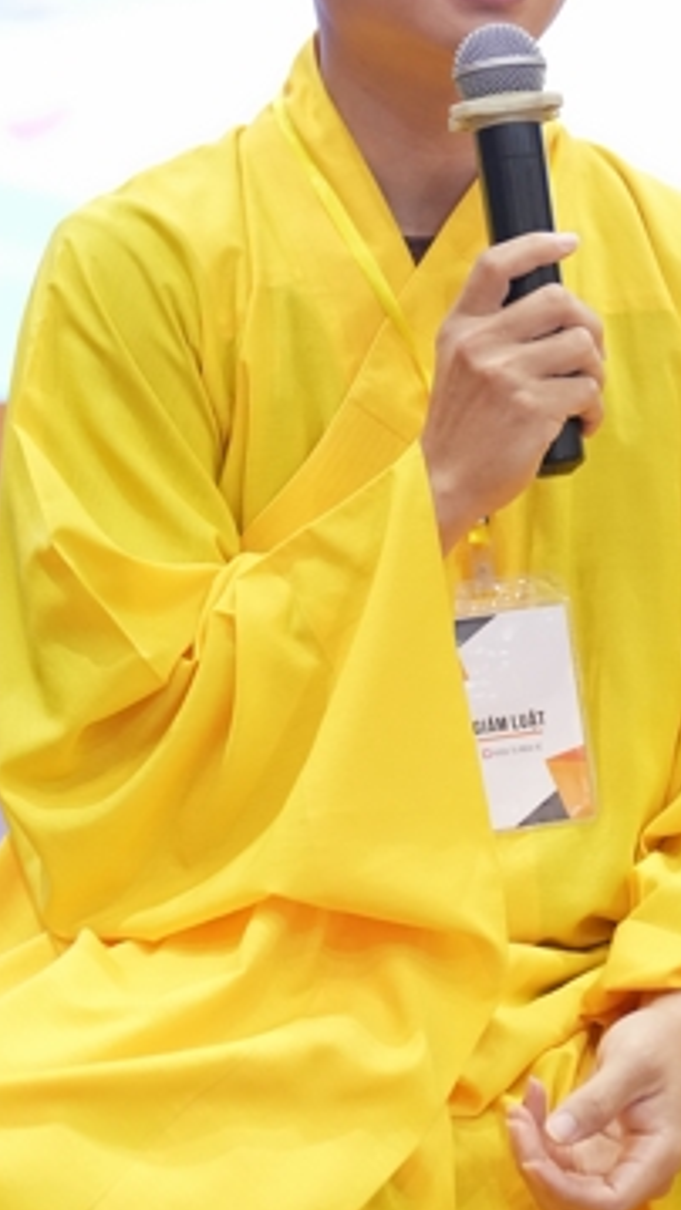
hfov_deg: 9.4
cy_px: 404
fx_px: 4140
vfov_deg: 16.6
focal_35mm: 129
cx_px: 504
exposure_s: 1/200
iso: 4000
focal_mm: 68
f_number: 2.8
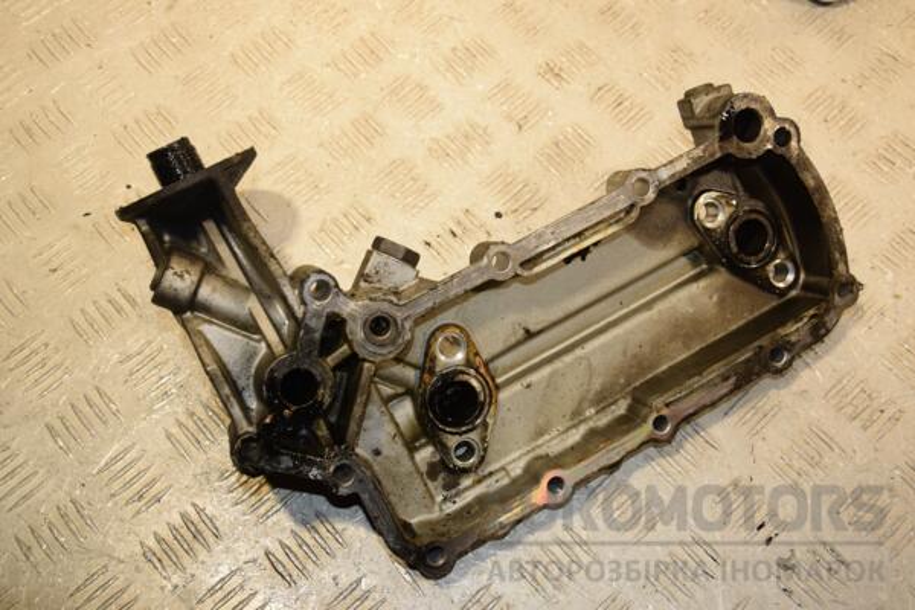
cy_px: 305
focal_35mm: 42
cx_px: 458
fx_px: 1067
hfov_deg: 46.4
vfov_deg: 31.9
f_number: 5.6
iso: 800
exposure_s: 1/200
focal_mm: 28
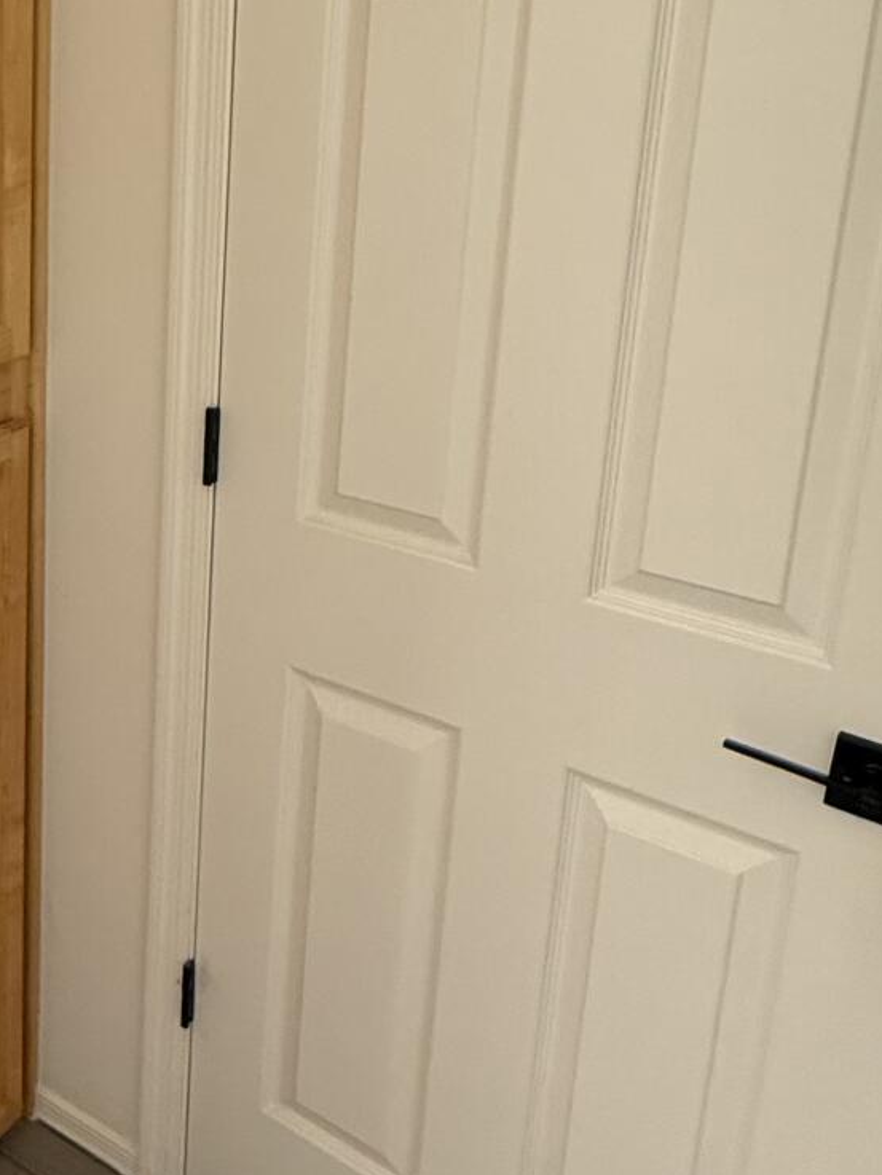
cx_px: -81
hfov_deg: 33.1
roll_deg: +0.9
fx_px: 1291
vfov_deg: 47.7
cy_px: 340
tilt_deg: -11.1
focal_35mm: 38
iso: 320
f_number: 2.2
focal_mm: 2.22
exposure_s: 1/120
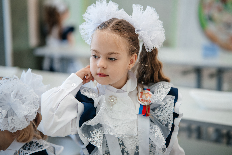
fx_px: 548
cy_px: 78
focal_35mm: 85
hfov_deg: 23.9
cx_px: 116
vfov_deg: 16.1
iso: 640
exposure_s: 1/250
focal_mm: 85
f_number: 2.2
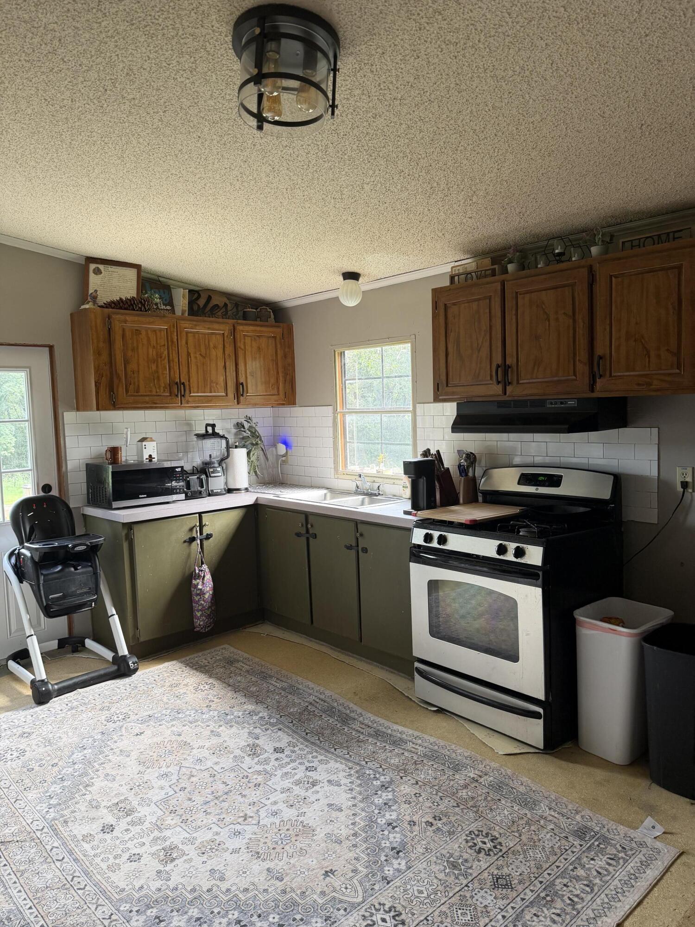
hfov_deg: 56.8
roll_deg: +1.3
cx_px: 348
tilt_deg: -5.5
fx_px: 642
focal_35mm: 24
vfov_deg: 71.6
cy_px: 464
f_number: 1.78
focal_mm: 6.76
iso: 200
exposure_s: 1/121
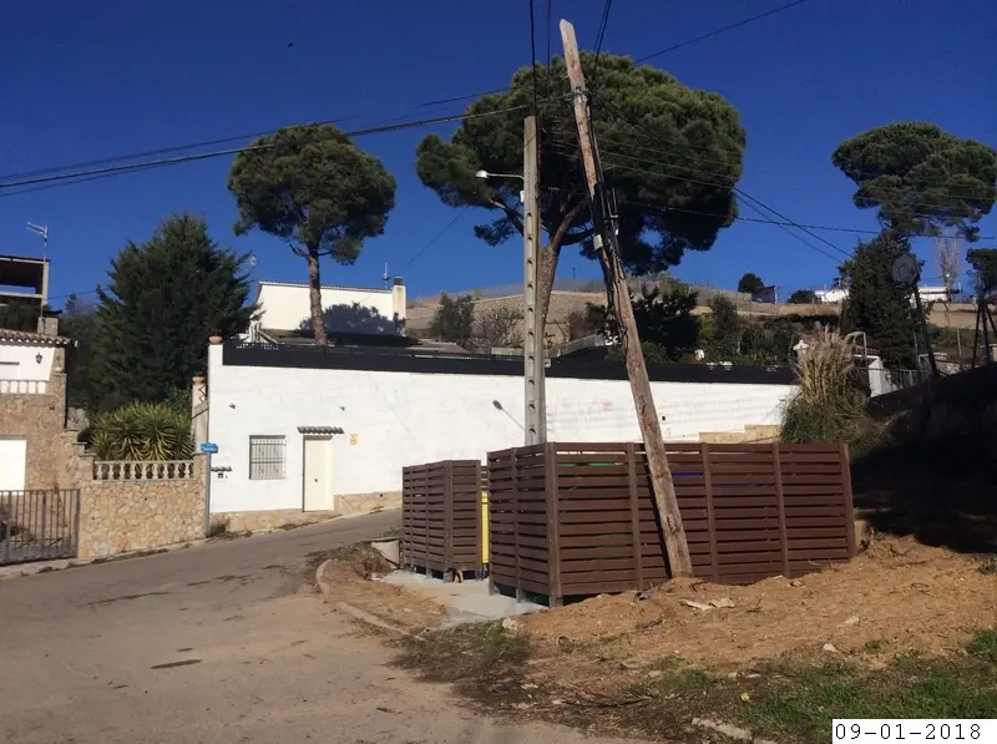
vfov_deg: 42.8
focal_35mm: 33
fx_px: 949
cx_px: 498
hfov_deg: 55.4
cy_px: 372
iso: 32
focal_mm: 3.3
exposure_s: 1/3817
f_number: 2.4
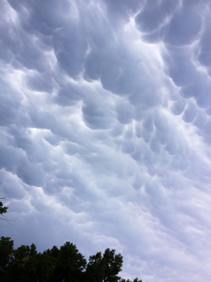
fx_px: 284
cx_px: 106
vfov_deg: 52.6
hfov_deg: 40.7
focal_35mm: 35
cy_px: 141
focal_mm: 4.28
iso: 50
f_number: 2.4
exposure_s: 1/767
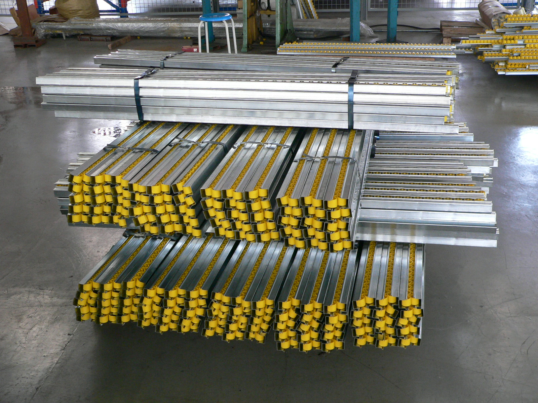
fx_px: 699
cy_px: 202
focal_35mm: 45
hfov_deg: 42.1
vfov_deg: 32.2
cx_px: 269
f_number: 2.8
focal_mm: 7.5
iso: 200
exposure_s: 1/20
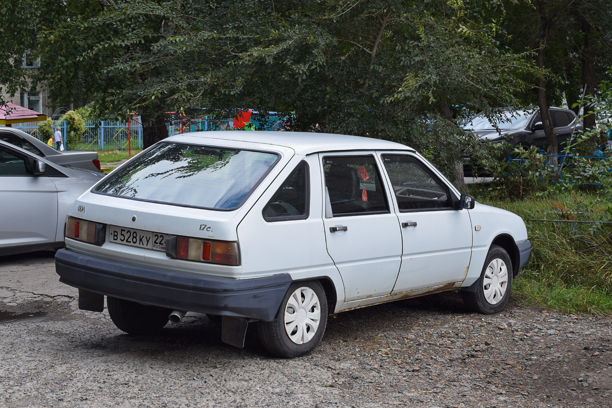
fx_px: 1071
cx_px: 306
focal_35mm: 63
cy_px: 204
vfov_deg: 21.6
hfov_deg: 31.9
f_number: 8
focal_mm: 42
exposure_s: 1/250
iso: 400
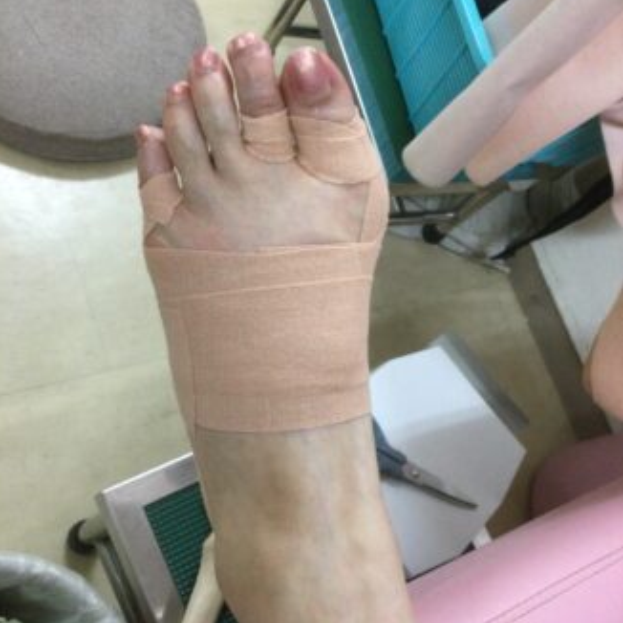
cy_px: 342
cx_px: 310
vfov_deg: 44.9
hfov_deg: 44.9
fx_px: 753
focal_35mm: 37
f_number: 2.4
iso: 160
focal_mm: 3.3
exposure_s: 1/30
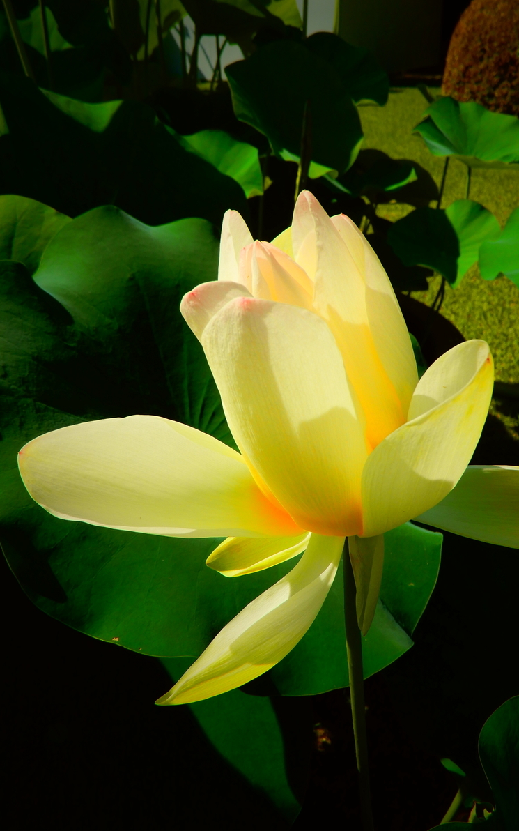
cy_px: 418
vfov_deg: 59.7
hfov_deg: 39.4
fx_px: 724
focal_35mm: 32
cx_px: 285
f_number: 3.5
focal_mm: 5.4
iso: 80
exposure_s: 1/1000
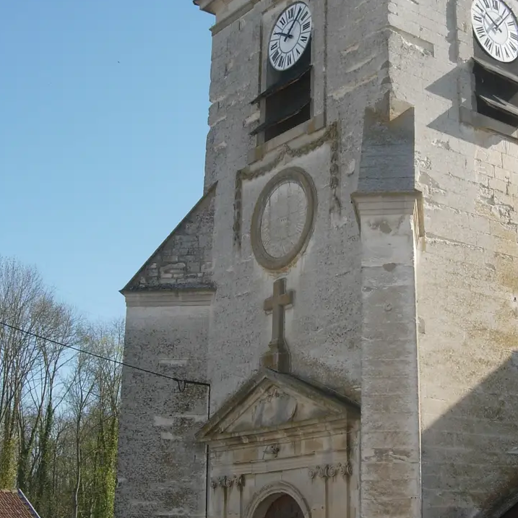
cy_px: 251
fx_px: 1016
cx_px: 317
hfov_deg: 28.5
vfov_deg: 28.6
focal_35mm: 60
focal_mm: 7.8
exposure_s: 1/512
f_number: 4.8
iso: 79
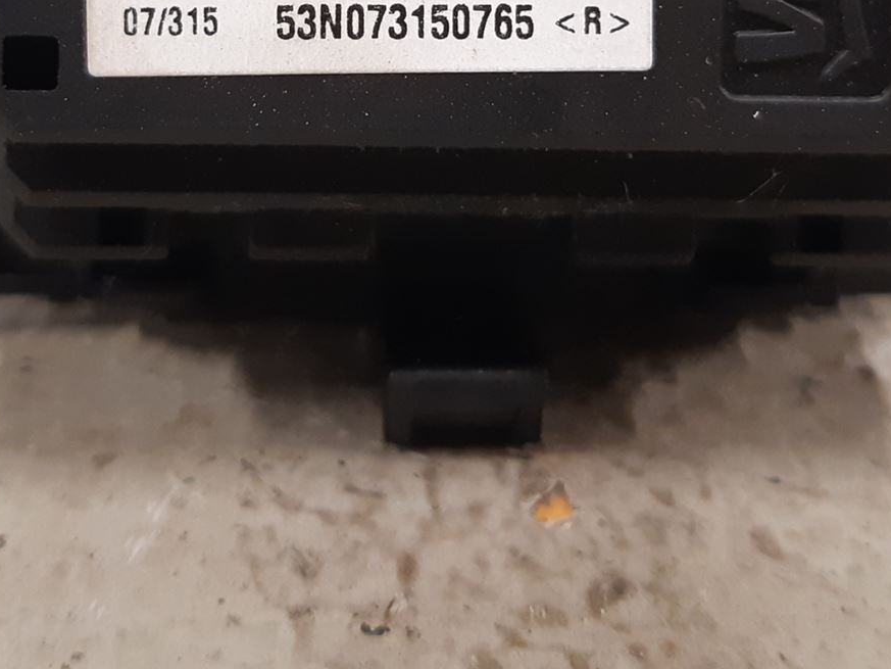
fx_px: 1570
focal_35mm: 61
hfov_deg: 31.6
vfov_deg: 22.6
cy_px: -83
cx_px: 381
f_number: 1.7
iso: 200
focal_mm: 3.93
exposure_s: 1/33
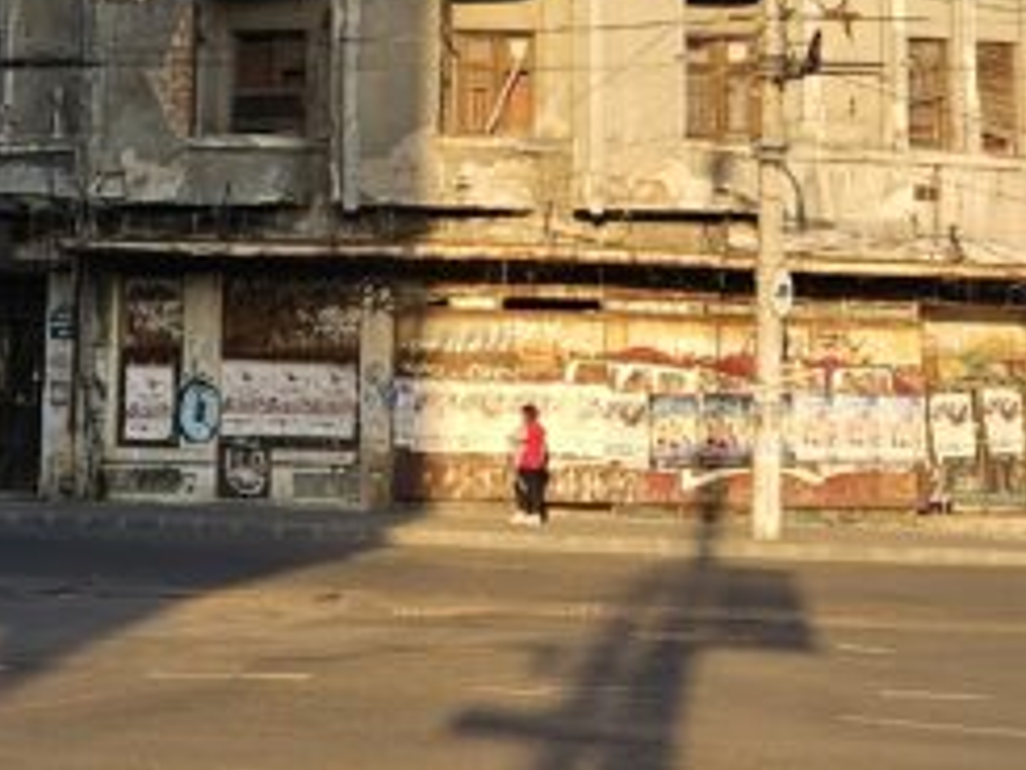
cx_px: 360
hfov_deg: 20.4
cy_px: -197
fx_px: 2847
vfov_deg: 14.8
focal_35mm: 96
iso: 50
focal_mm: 5.4
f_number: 1.8
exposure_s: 1/1081
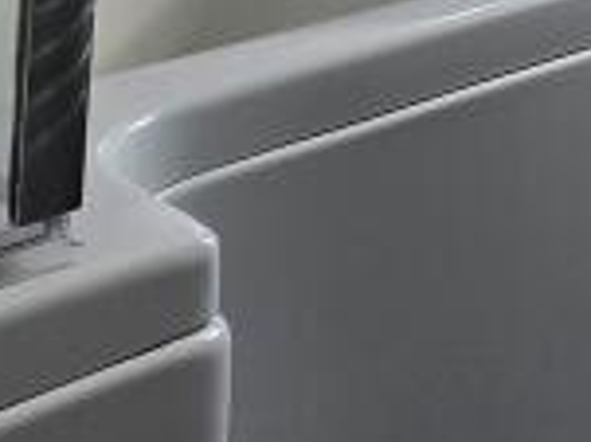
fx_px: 1501
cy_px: -473
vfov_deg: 13.9
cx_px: 1100
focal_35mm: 88
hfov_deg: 17.5
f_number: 2.2
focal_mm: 1.7
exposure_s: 1/50
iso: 32
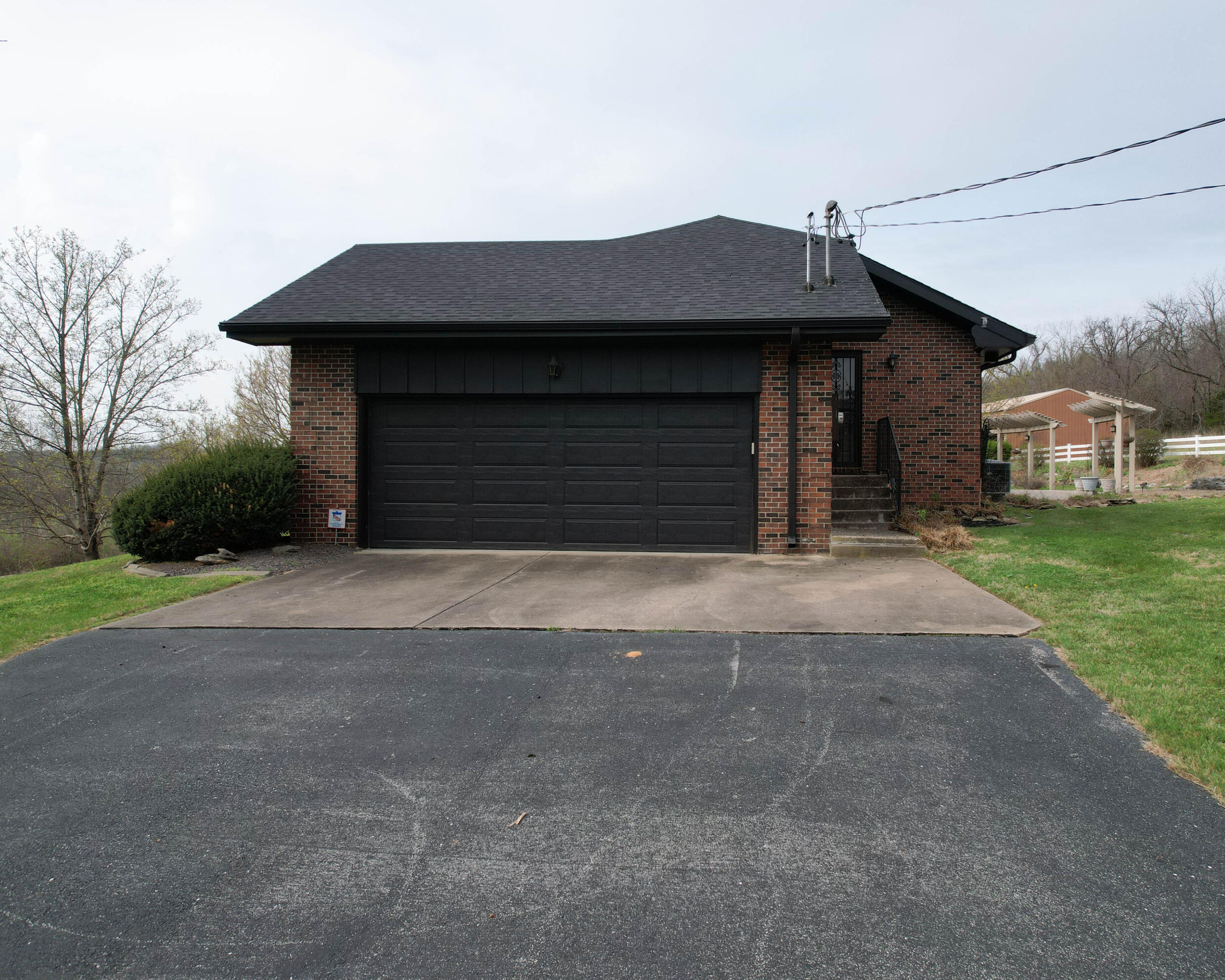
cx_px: 651
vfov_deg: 56.8
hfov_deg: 68.0
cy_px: 489
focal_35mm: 25
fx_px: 906
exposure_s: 1/1500
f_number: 2.8
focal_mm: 8.38
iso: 110
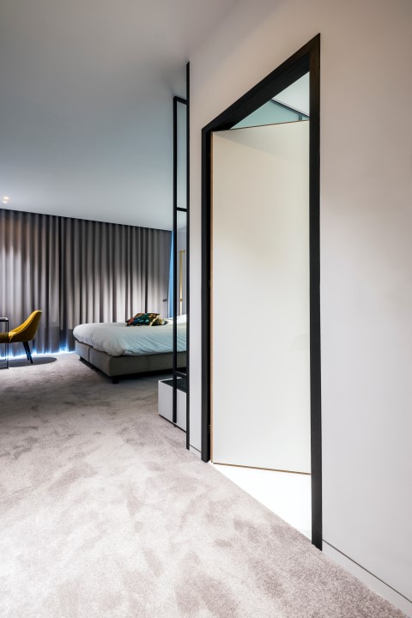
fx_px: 292
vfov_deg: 93.3
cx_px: 206
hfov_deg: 70.4
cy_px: 309
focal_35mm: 17
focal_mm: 17
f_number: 11
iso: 100
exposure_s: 1/2
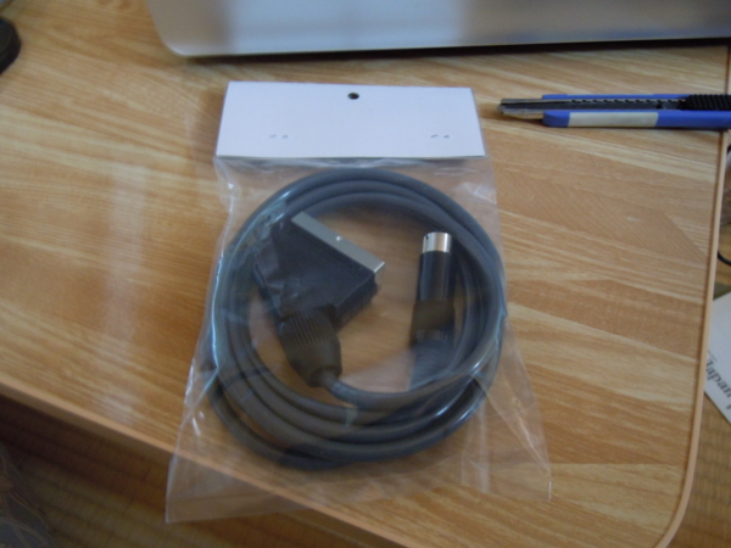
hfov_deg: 60.0
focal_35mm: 30
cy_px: 274
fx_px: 634
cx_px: 366
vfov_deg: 46.8
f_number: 3.5
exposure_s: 1/2.5
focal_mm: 5.4
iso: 400
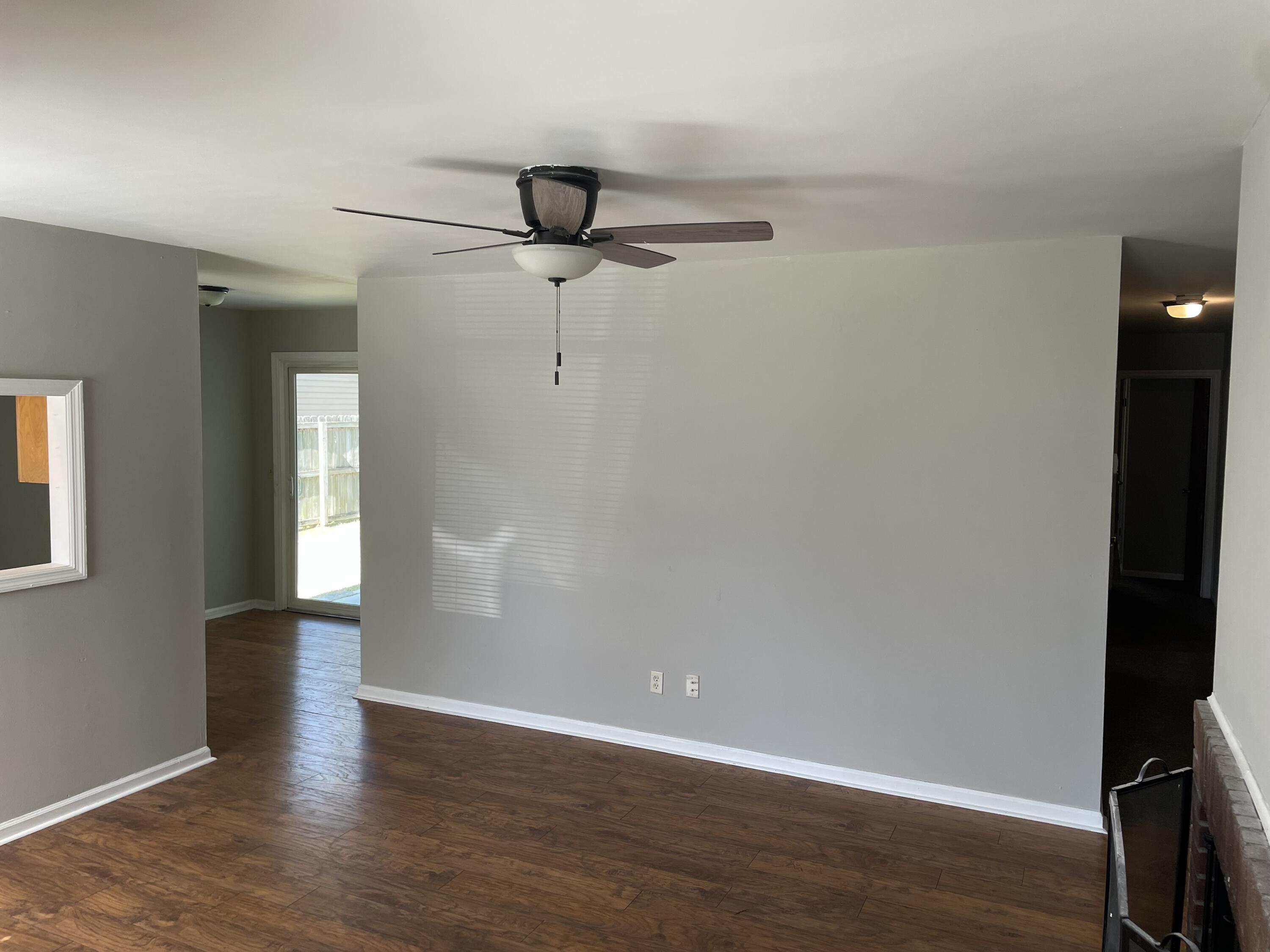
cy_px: 476
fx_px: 954
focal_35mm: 26
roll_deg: -0.3
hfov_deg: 67.3
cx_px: 635
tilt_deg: -3.5
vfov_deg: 53.1
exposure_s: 1/121
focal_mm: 4.2
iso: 64
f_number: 1.6
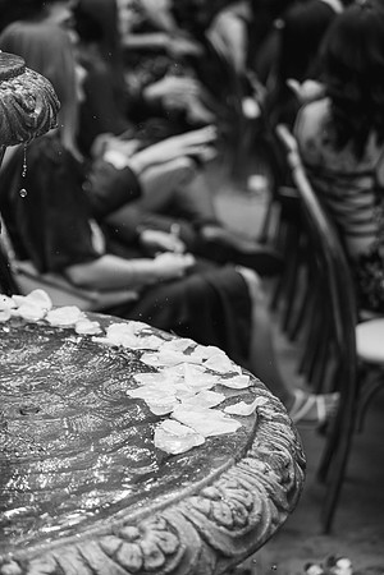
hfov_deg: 16.3
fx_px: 1344
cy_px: 288
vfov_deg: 24.2
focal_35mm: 84
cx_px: 192
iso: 320
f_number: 2.8
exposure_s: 1/900
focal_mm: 56.3
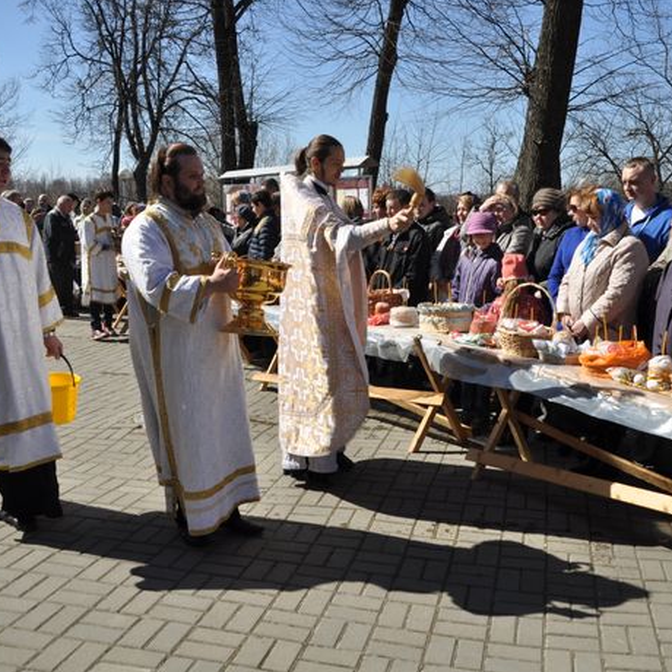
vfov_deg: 47.2
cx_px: 400
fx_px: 769
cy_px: 335
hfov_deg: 47.0
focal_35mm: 35
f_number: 5.6
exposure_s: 1/1000
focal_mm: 18
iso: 200
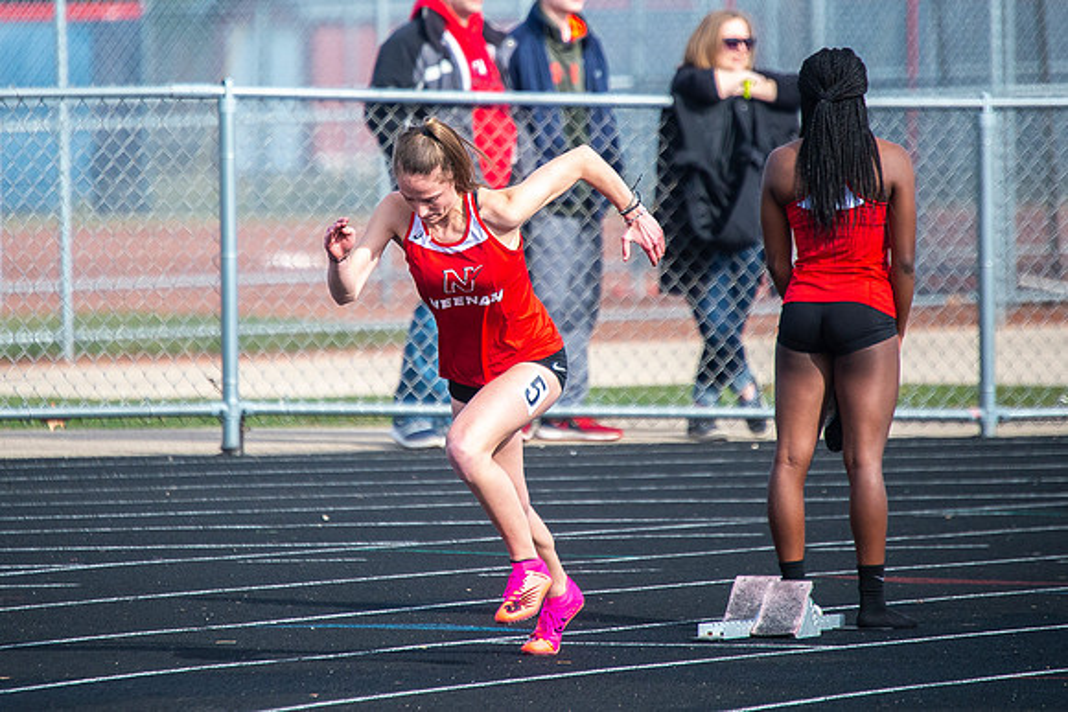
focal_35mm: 563
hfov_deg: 3.7
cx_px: 445
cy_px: 263
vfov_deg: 2.4
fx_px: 16719
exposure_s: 1/3200
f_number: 5.6
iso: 1000
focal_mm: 400
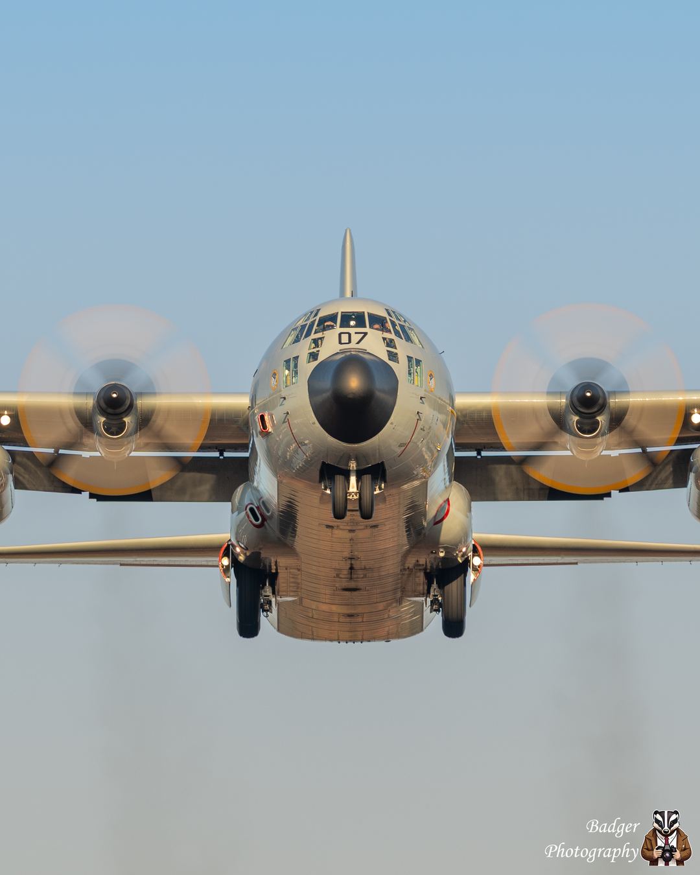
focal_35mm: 941
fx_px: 24369
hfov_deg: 1.6
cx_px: 321
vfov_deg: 2.1
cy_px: 372
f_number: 8
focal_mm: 380
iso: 32
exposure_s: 1/80
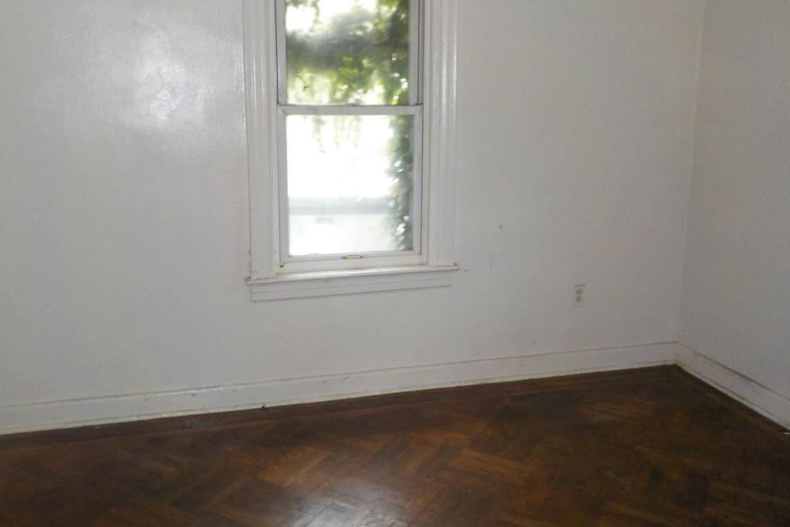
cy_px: 227
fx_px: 702
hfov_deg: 58.7
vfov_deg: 41.1
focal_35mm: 32
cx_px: 387
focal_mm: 4.1
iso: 450
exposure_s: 1/15
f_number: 3.3
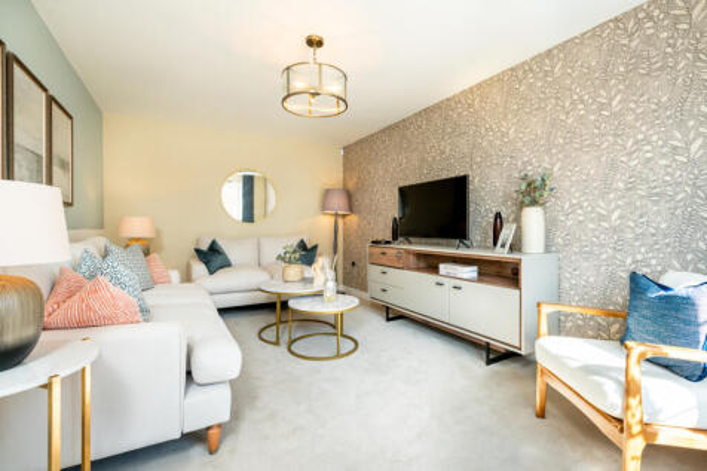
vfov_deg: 73.7
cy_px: 236
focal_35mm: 16
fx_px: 314
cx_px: 354
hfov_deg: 96.8
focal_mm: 16
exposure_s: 1/20
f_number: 8
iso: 200
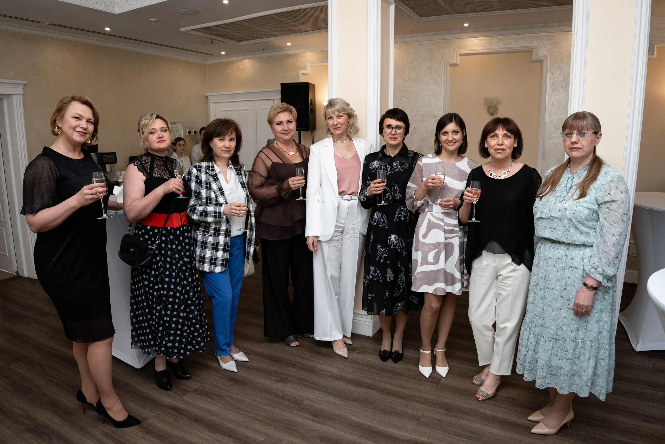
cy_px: 220
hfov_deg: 73.0
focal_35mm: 24
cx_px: 329
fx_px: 450
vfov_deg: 52.6
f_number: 4.5
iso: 800
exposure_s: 1/125
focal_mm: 24
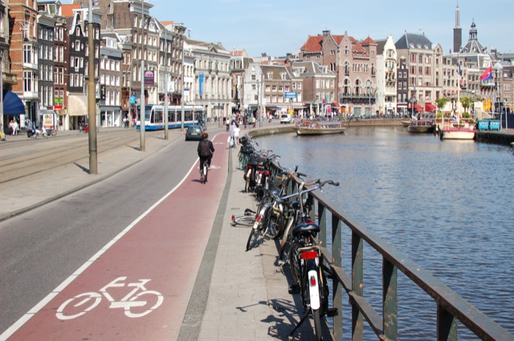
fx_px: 749
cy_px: 170
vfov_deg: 25.7
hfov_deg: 37.9
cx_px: 257
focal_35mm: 52
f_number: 10
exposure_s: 1/400
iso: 400
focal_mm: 35
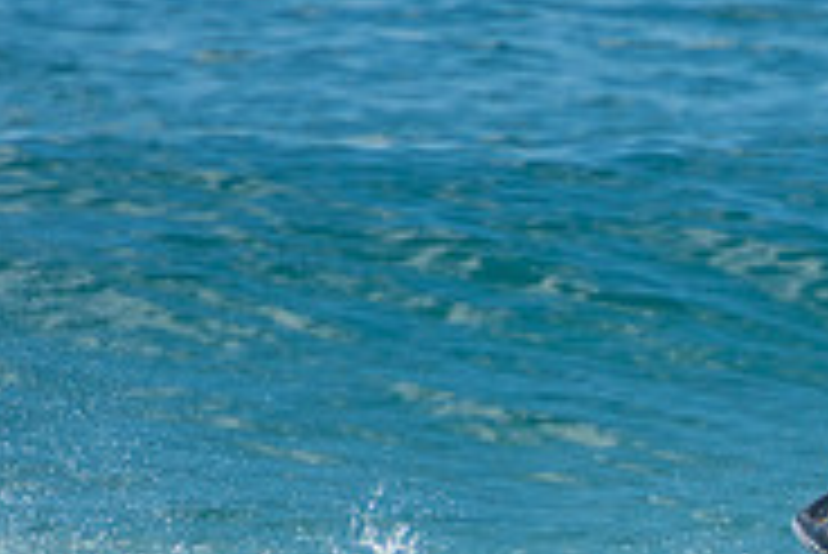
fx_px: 43480
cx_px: 932
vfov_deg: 0.7
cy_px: 705
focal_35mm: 1889
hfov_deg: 1.1
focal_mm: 400
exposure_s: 1/1250
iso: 200
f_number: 5.6
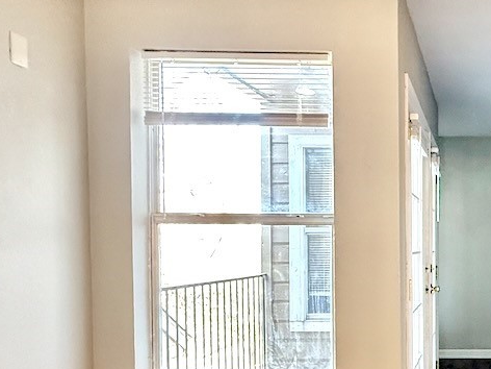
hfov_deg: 42.4
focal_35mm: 38
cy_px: 259
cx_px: 489
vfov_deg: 37.1
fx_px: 539
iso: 1000
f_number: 2.2
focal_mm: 2.22
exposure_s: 1/60
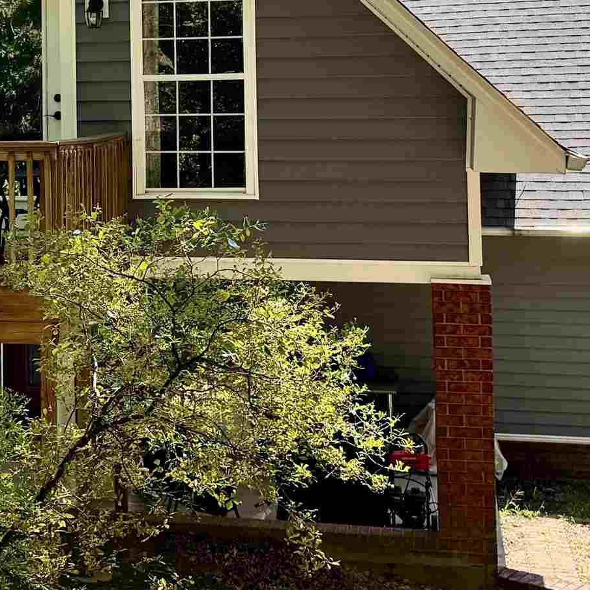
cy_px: 94
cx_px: 71
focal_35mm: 72
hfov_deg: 23.4
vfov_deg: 23.5
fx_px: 1388
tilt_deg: -0.5
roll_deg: +0.8
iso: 80
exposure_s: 1/1366
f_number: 1.78
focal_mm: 6.76
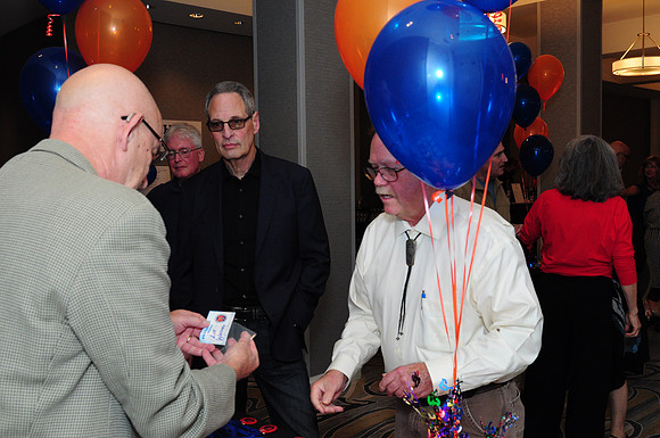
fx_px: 659
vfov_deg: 36.8
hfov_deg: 53.2
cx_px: 330
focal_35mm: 36
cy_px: 219
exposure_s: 1/60
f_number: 6.3
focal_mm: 24
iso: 1000
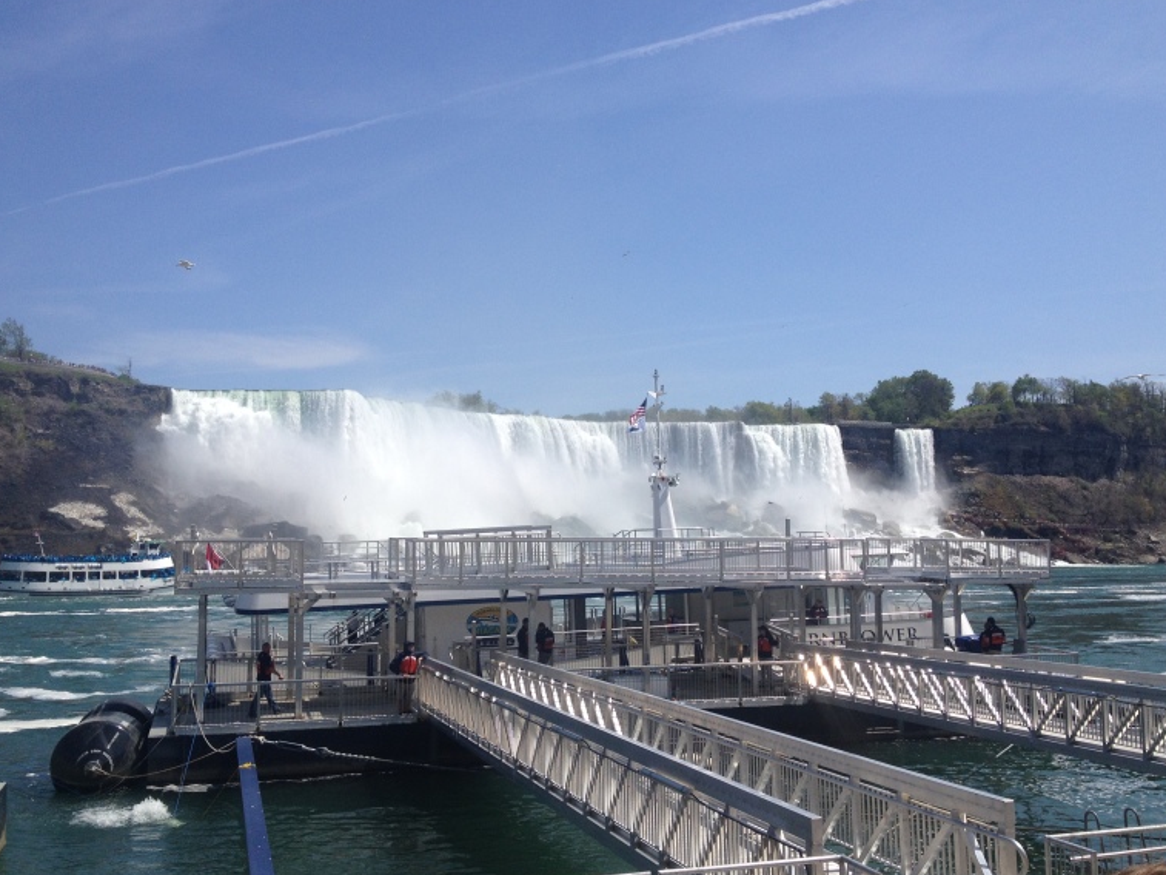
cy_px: 458
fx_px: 1246
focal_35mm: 37
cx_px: 598
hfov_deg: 50.1
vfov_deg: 38.7
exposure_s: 1/2513
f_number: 2.4
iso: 50
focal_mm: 4.28
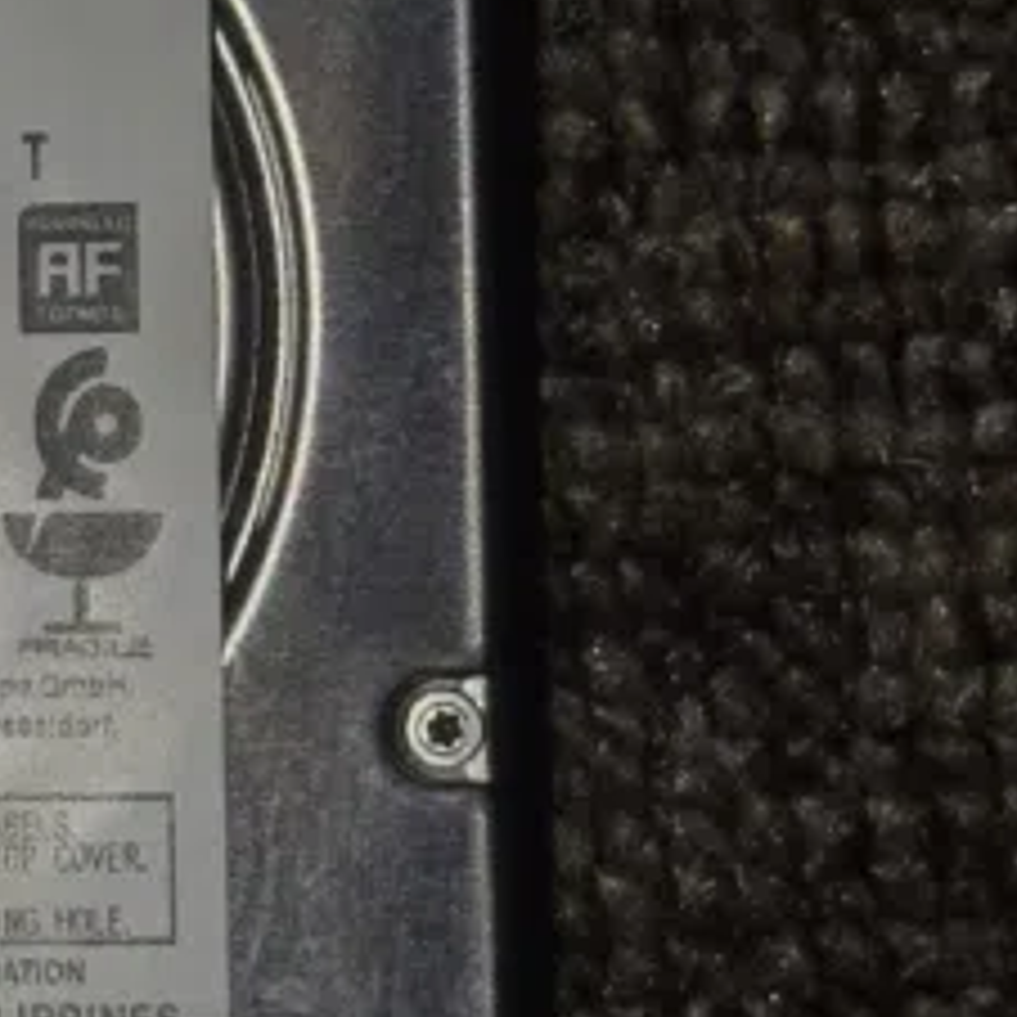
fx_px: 3989
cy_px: 180
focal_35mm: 120
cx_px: -274
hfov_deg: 14.0
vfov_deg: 14.4
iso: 100
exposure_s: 1/60
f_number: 1.78
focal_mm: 6.76
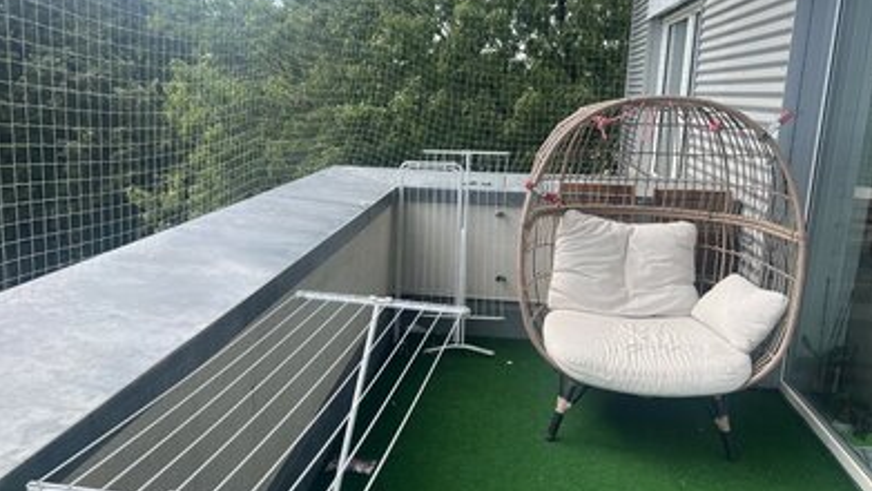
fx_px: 671
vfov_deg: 40.2
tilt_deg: -13.7
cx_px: 442
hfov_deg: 66.1
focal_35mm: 29
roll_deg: -1.5
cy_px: 228
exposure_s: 1/1159
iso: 50
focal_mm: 5.7
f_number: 1.5
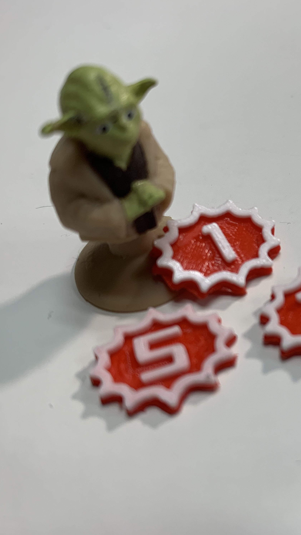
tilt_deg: -49.2
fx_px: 539
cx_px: 280
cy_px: 268
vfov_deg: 52.8
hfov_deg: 29.7
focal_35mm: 38
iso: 50
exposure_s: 1/100
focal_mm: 4.25
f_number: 1.8
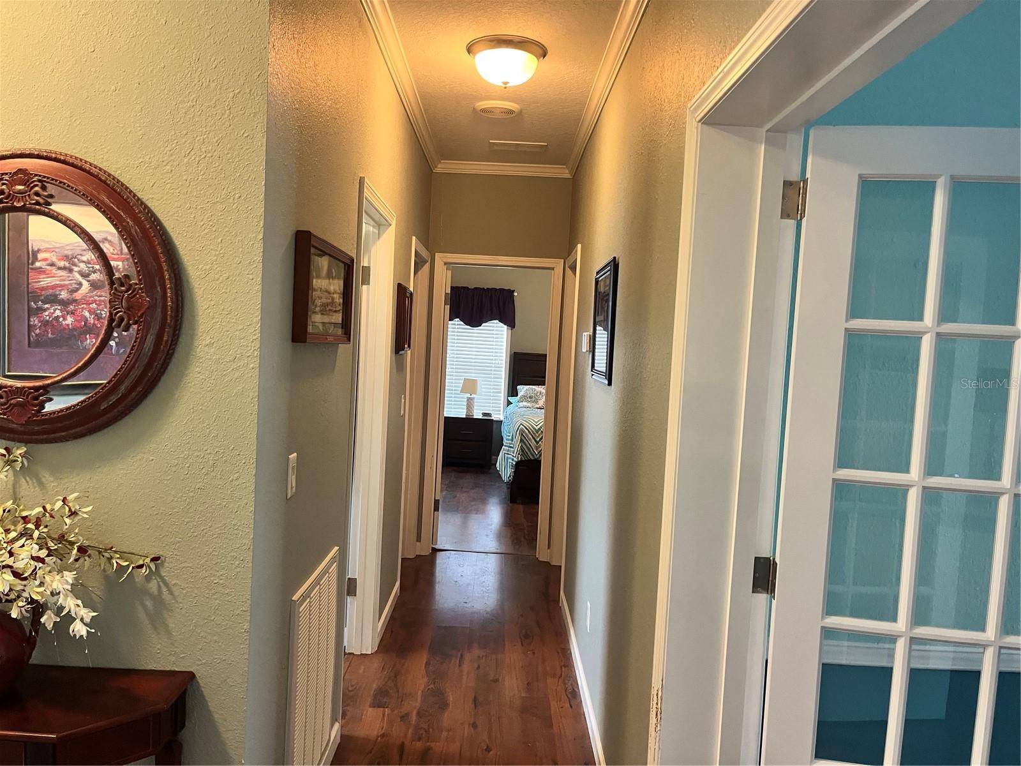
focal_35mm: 26
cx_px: 510
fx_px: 767
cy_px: 383
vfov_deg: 53.1
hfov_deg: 67.3
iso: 320
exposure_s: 1/60
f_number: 1.6
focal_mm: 5.1
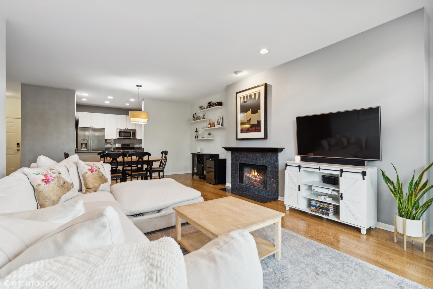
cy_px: 144
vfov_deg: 73.7
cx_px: 216
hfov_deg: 96.7
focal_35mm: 16
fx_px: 192
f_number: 8
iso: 320
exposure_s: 1/10
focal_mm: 16
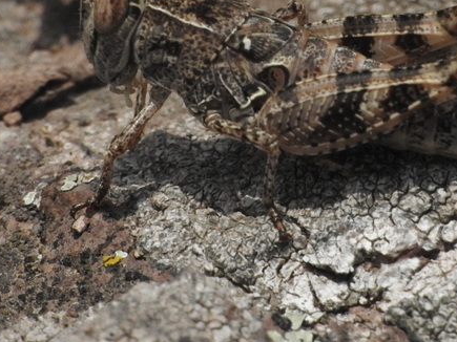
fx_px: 3498
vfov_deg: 5.6
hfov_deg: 7.5
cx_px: 299
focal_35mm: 265
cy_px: 59
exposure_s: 1/1600
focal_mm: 24.2
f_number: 8
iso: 400
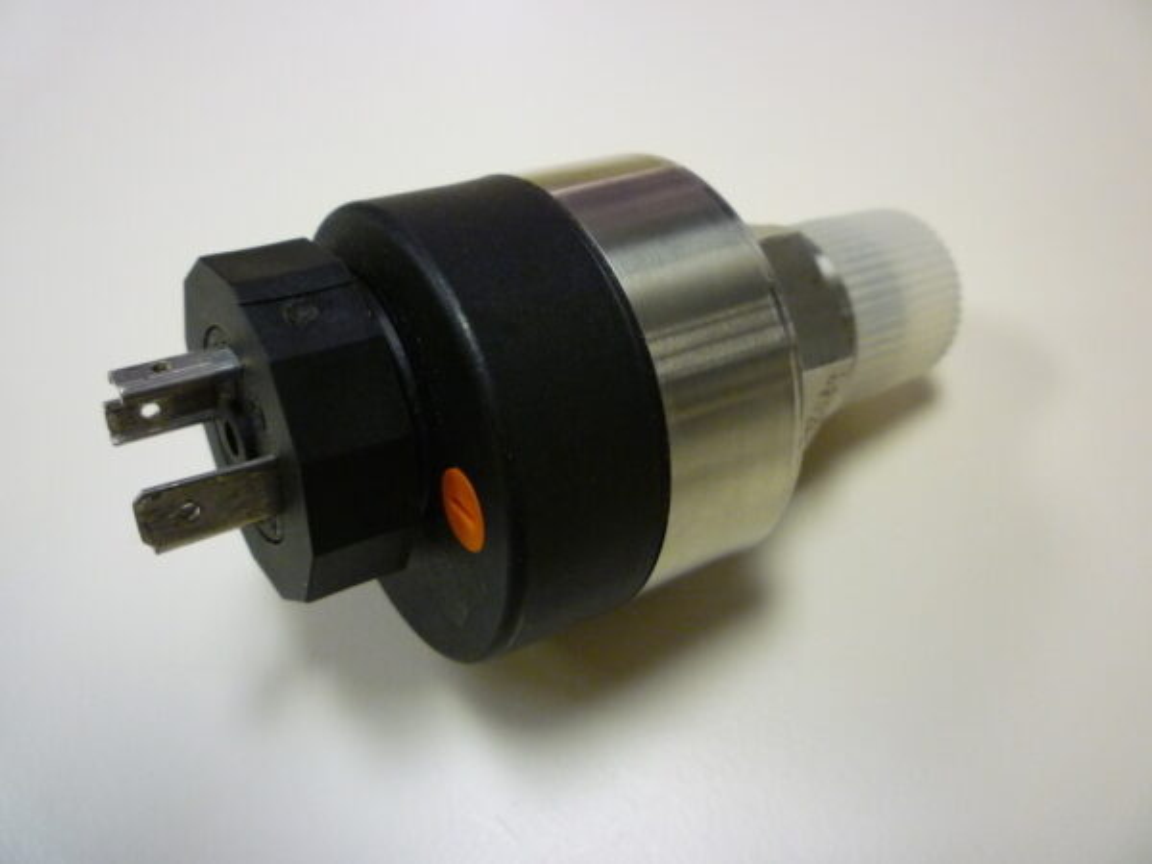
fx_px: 965
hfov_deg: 61.7
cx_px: 576
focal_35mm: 29
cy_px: 432
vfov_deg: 48.2
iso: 400
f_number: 3.3
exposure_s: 1/25
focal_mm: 5.2
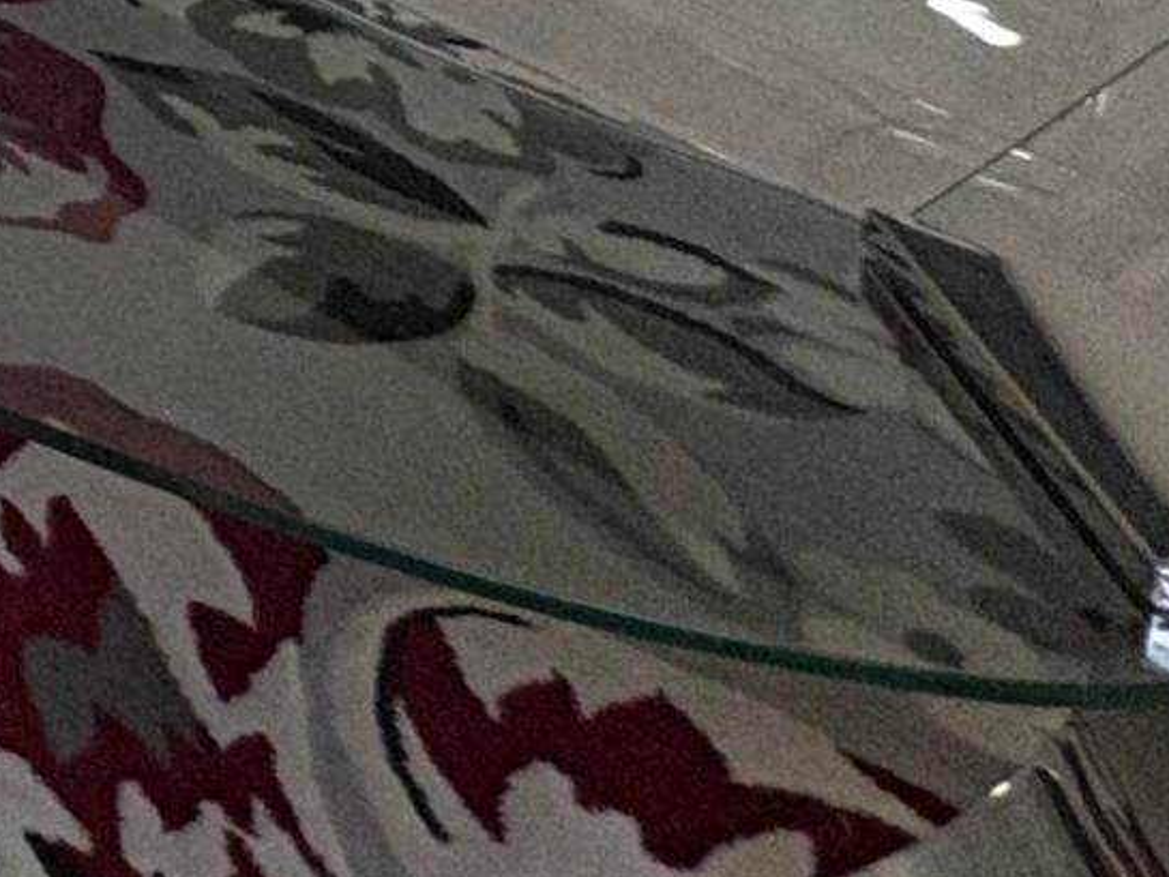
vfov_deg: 14.1
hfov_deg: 15.4
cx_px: -1592
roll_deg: -0.7
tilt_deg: -6.9
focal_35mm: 74
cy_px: -1188
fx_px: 2500
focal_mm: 2.22
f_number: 2.2
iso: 200
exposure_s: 1/60
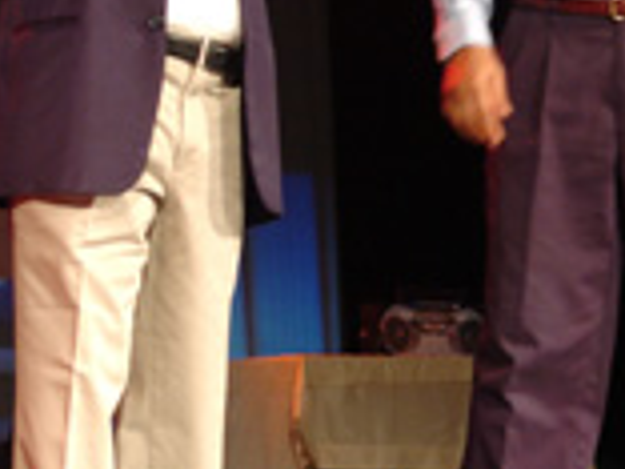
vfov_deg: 9.6
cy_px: 138
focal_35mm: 155
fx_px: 2799
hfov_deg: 12.7
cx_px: 393
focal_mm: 28
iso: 400
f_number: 2.8
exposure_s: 1/60
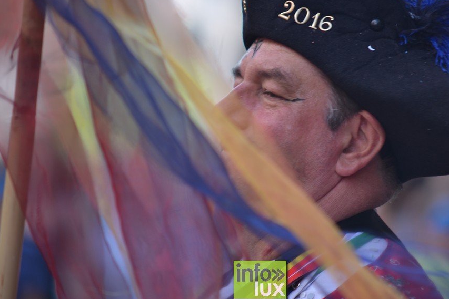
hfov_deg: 7.6
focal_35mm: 270
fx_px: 3368
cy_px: 124
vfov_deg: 5.1
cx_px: 260
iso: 100
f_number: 2.8
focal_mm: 150
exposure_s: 1/200
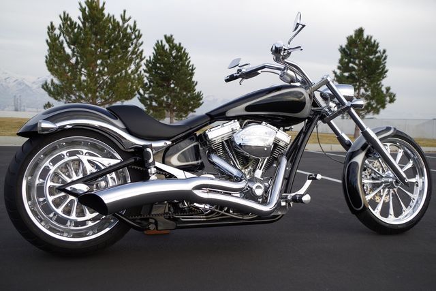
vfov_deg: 38.9
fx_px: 412
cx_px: 218
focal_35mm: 34
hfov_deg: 55.8
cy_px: 146
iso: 100
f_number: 4.5
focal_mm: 23.13
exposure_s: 1/200
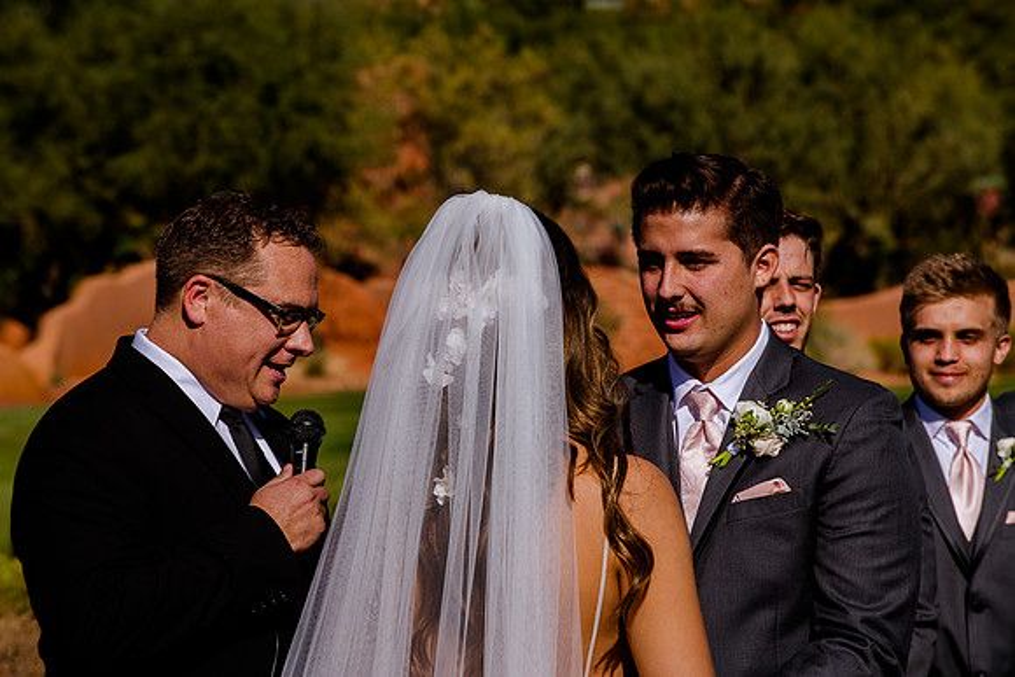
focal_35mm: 200
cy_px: 338
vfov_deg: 6.9
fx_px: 5640
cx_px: 508
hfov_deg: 10.3
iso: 200
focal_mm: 200
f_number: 11
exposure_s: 1/800
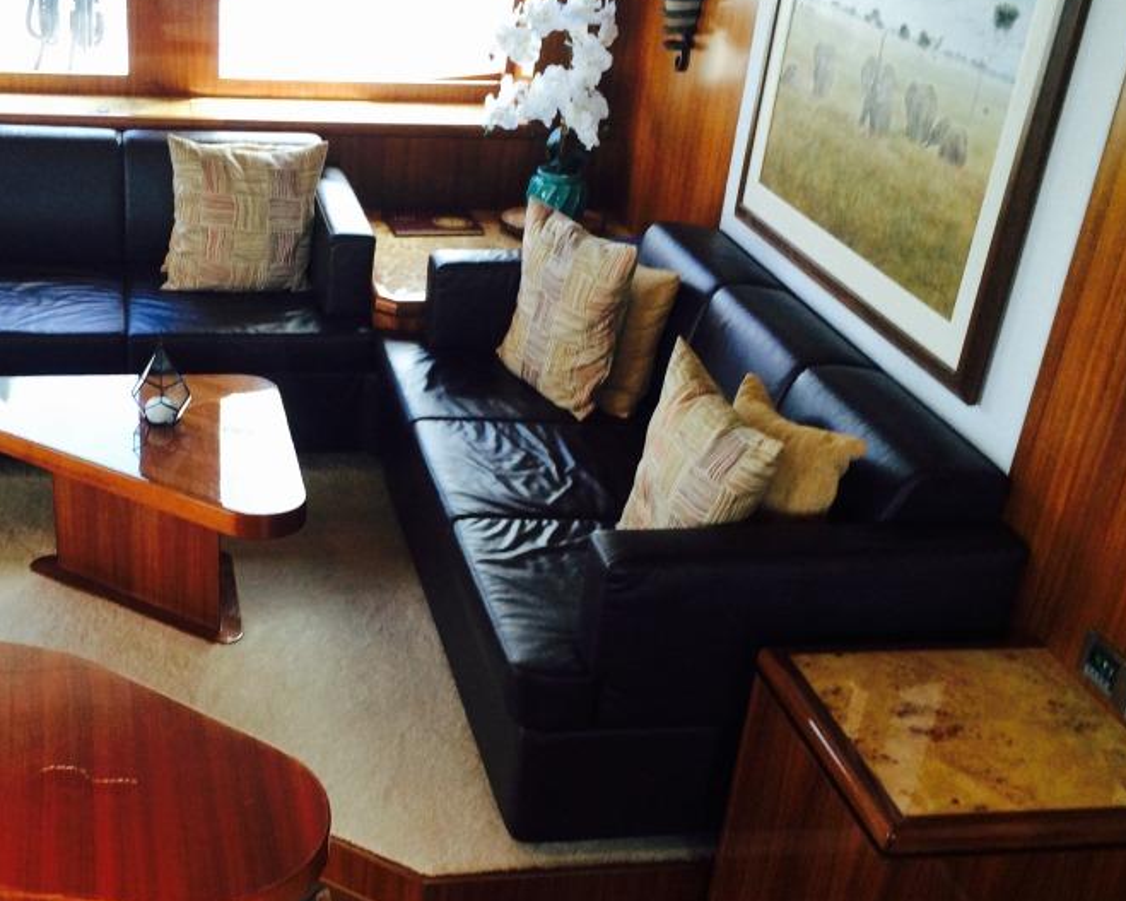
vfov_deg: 34.0
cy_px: 549
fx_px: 1466
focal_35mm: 44
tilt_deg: -30.2
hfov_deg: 41.5
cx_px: 381
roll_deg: -3.3
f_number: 2.2
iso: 125
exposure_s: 1/30
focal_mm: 4.15
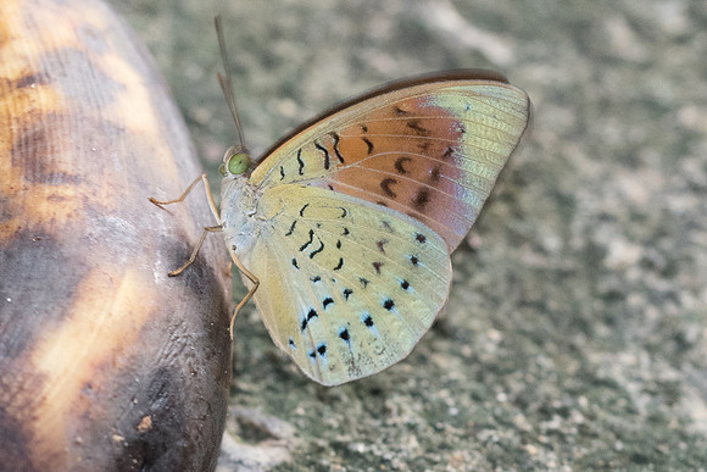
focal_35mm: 720
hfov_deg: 2.9
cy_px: 294
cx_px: 354
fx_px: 14149
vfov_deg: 1.9
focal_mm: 150
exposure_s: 1/250
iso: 800
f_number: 4.5
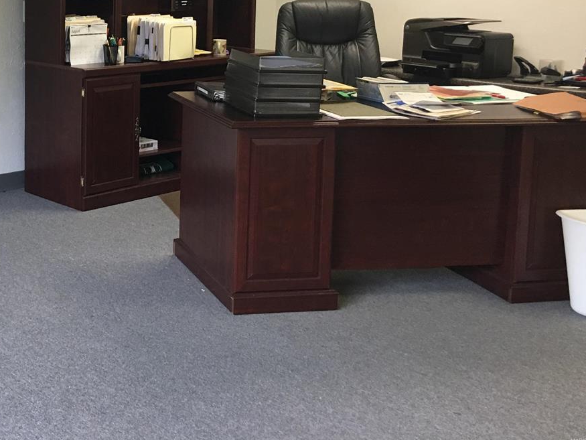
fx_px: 898
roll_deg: -0.7
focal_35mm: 53
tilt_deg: -5.1
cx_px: 55
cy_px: 44
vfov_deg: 26.6
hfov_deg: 34.1
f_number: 2.2
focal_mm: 4.15
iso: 50
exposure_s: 1/15
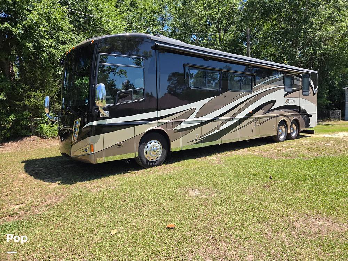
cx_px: 174
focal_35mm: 23
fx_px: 231
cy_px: 130
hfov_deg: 73.9
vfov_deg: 58.9
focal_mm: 5.4
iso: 80
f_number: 1.8
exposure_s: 1/2082
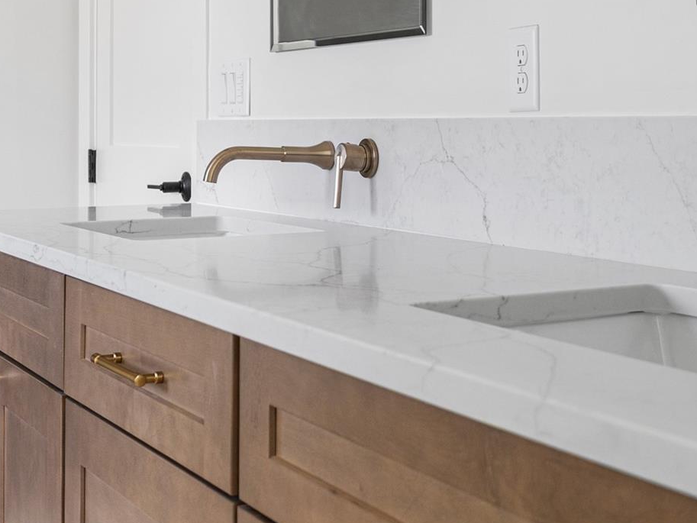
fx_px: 1289
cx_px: 469
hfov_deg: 30.0
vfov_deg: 22.7
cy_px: 121
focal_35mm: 64
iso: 500
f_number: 4
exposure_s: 1/20
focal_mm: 25.5
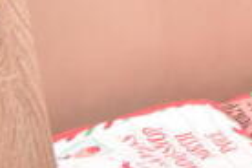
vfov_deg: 17.5
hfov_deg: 17.7
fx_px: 497
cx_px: 527
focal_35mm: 71
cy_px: -72
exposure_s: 1/60
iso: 1400
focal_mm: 10
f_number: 5.6
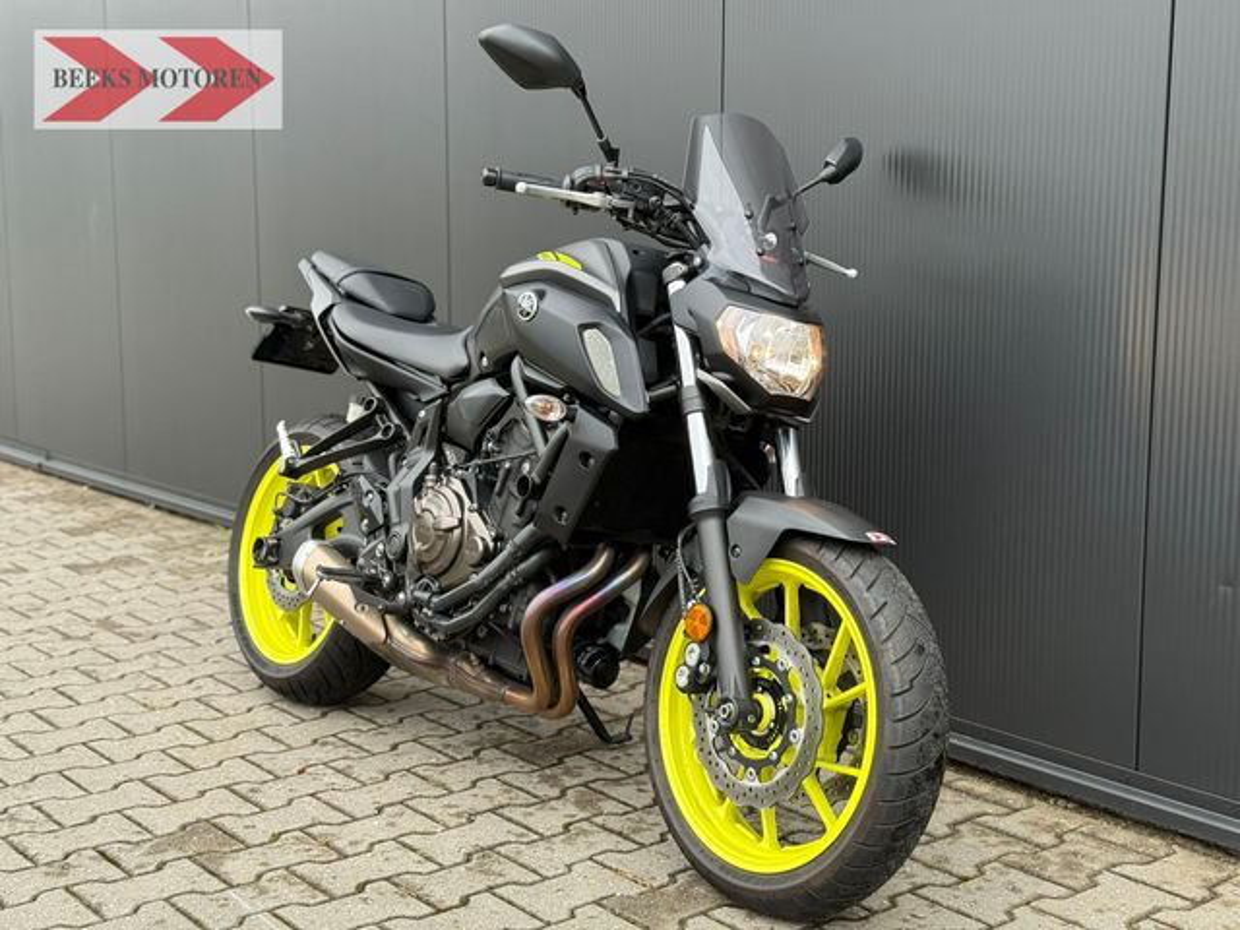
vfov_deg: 30.3
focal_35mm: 48
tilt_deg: -8.2
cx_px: 620
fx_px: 1719
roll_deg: -0.5
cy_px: 465
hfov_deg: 39.7
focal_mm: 6.76
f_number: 1.78
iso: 80
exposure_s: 1/786
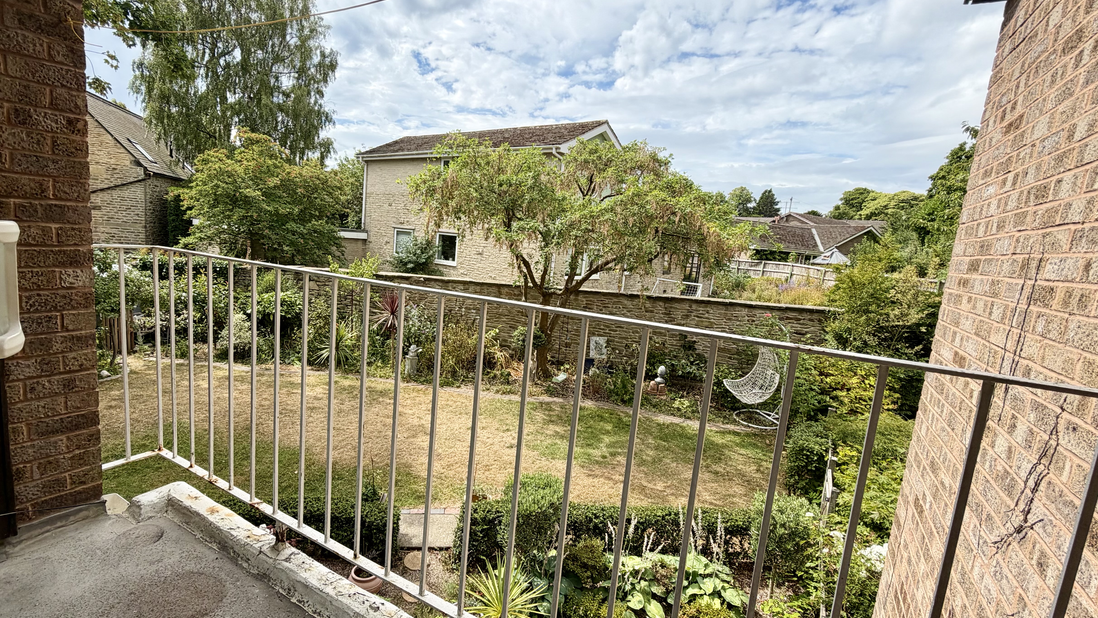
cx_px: 495
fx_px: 524
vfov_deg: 61.0
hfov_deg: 92.4
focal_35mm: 18
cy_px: 314
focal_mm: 2.22
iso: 20
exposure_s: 1/955
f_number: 2.2
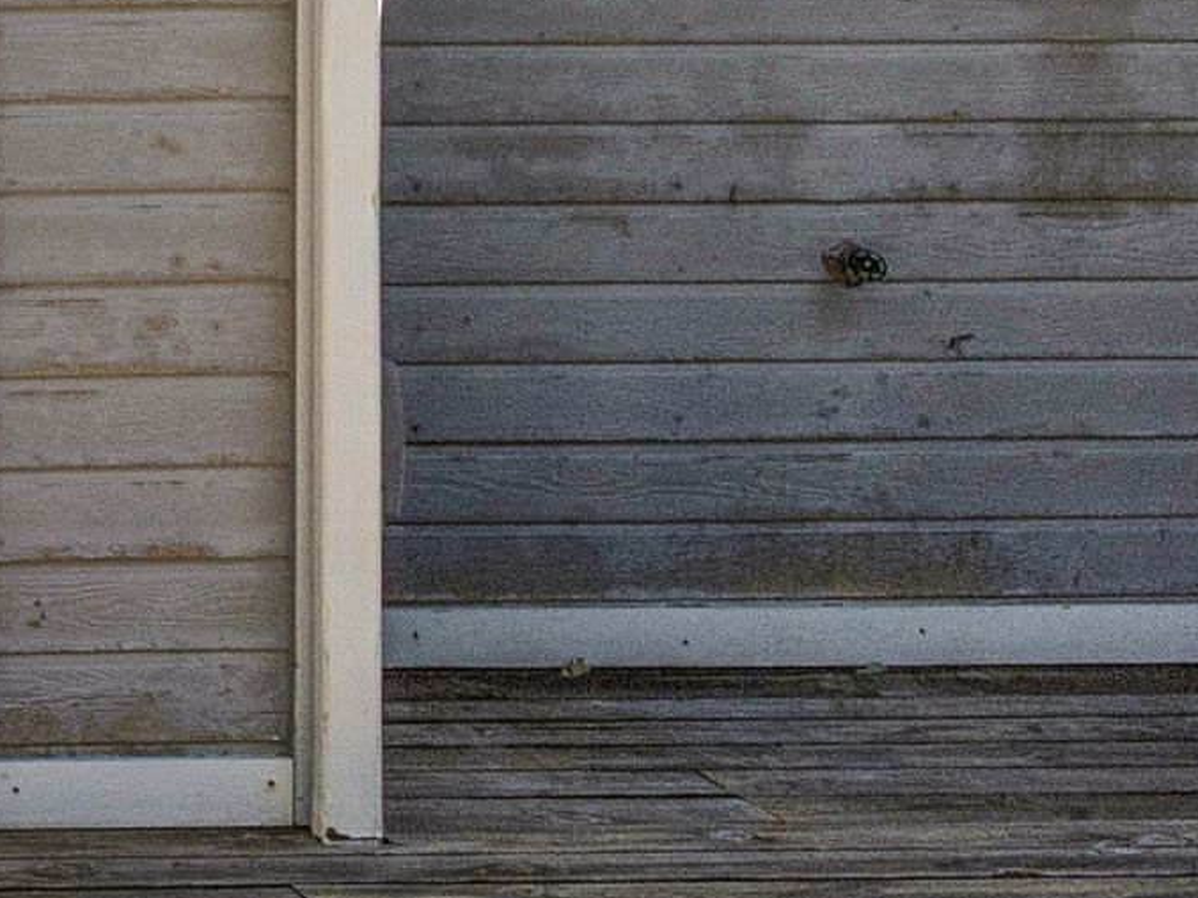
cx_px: -1216
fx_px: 4429
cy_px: -289
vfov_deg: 11.3
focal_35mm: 128
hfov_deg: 13.2
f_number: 2.8
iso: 100
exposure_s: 1/50
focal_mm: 12.3
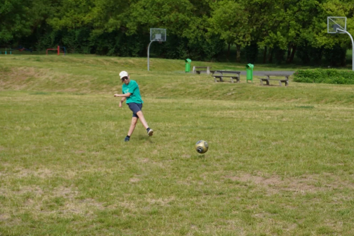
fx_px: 944
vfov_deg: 14.2
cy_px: 149
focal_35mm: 96
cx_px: 210
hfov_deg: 21.2
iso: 100
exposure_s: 1/400
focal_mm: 50
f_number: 5.6
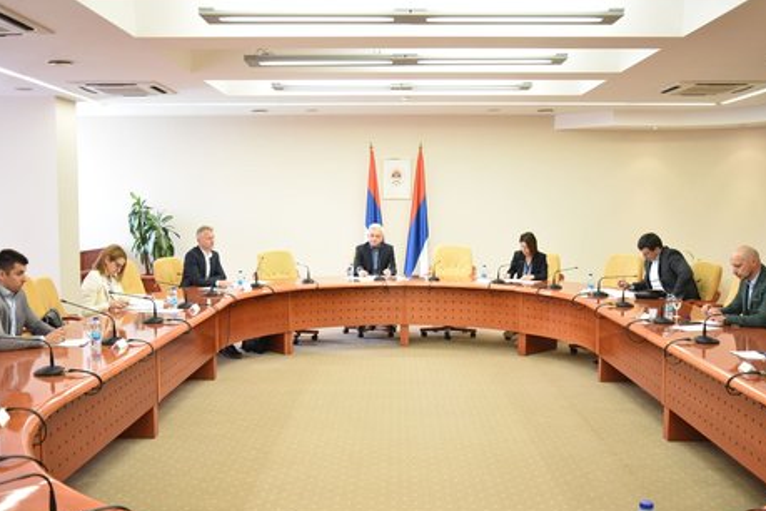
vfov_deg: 35.9
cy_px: 265
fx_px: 787
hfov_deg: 51.9
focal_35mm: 37
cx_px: 380
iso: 3200
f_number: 4.5
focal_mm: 34
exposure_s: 1/160
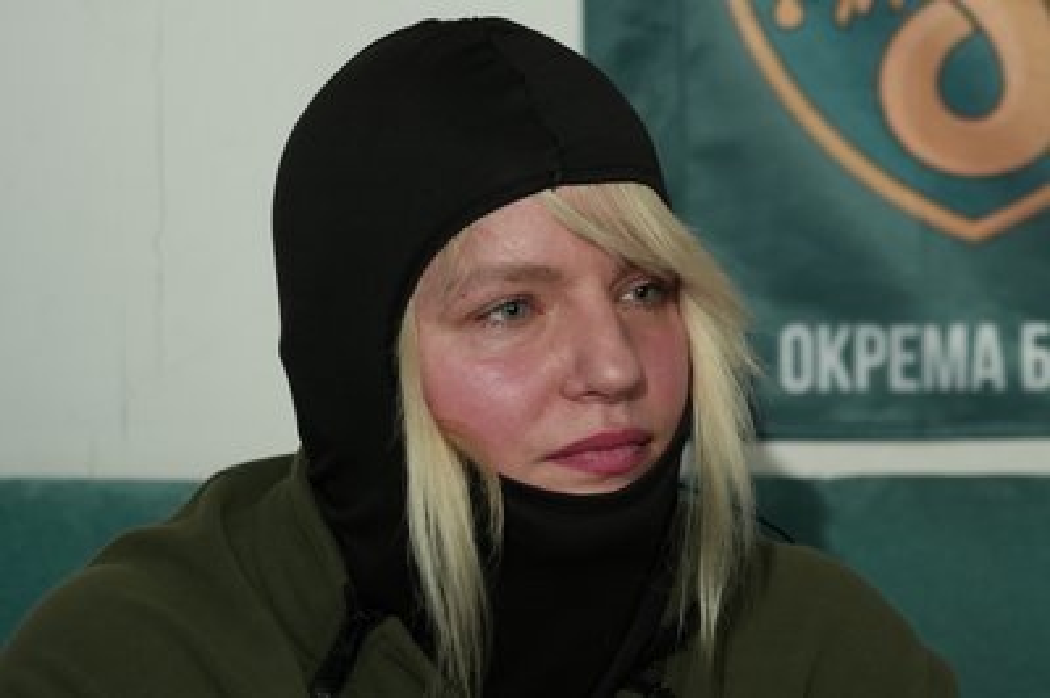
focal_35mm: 118
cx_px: 525
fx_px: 3439
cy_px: 349
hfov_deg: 17.4
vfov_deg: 11.6
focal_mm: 118
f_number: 5
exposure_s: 1/50
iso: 2000
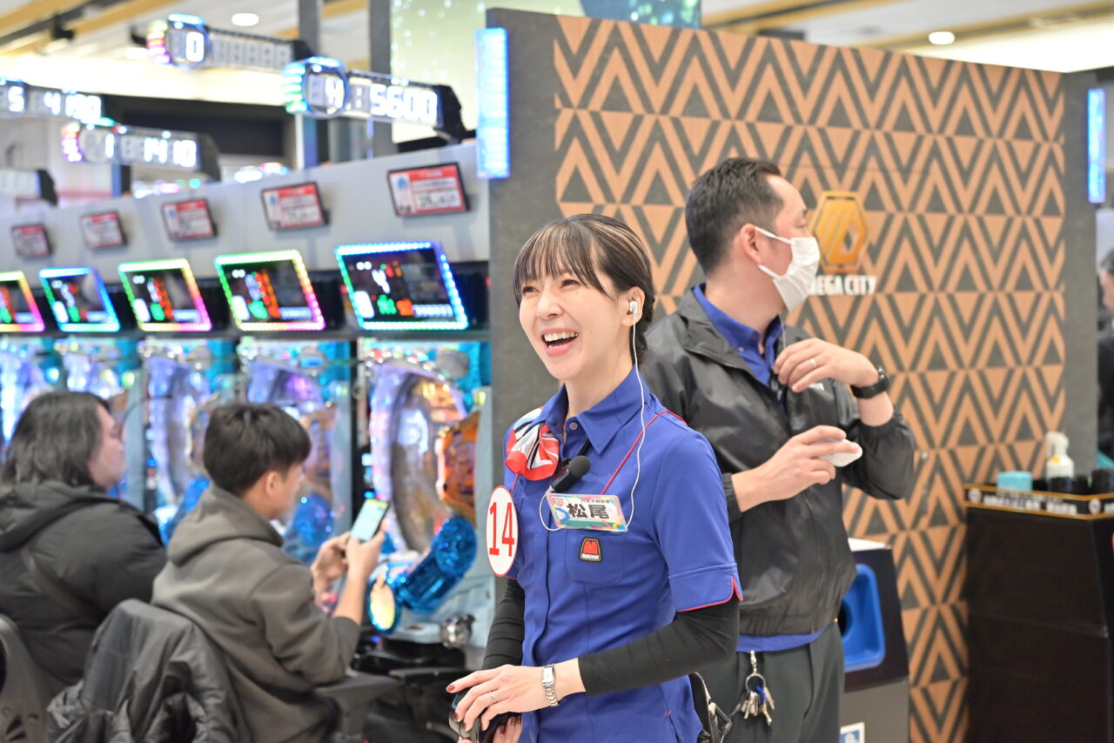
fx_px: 1640
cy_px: 372
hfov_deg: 37.5
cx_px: 557
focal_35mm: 53
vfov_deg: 25.5
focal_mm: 53
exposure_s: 1/250
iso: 2000
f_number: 2.8
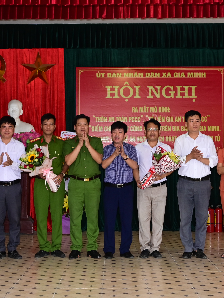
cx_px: 104
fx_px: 561
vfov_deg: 29.8
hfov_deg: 22.6
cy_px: 149
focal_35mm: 65
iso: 1000
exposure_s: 1/200
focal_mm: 30
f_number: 4.2
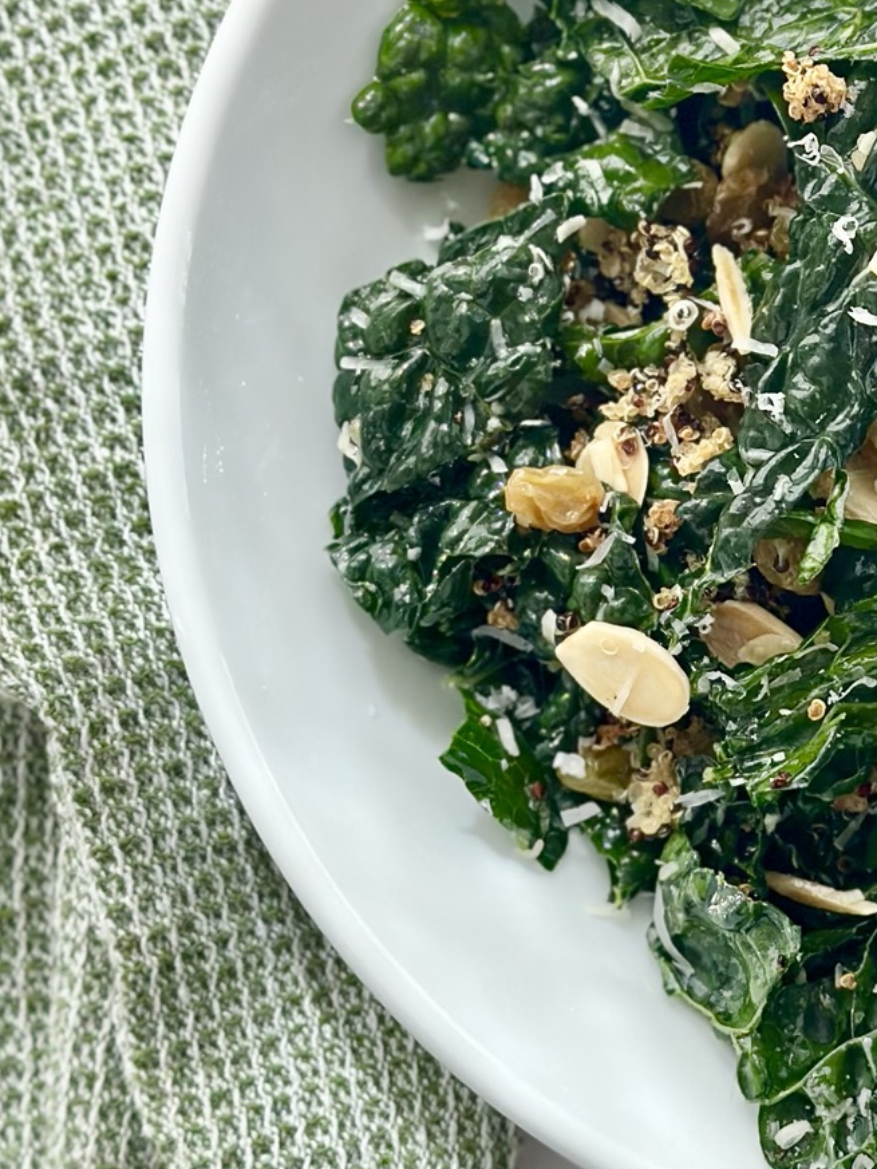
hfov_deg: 13.3
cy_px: 403
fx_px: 3715
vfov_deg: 17.8
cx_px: 886
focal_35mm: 110
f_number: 1.78
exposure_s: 1/953
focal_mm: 6.86
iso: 80
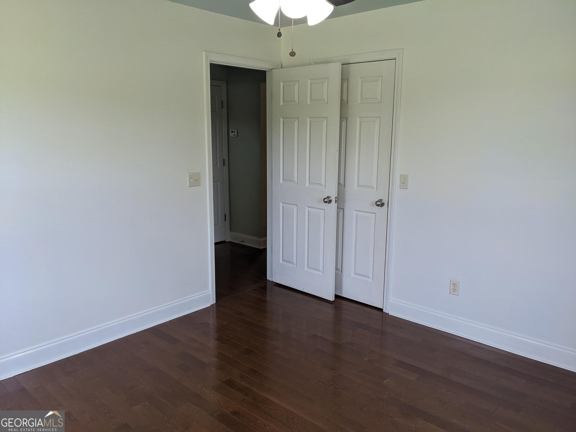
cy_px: 216
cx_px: 288
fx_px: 449
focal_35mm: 27
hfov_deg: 65.3
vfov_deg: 51.4
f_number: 1.73
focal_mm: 4.38
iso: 111
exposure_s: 1/138
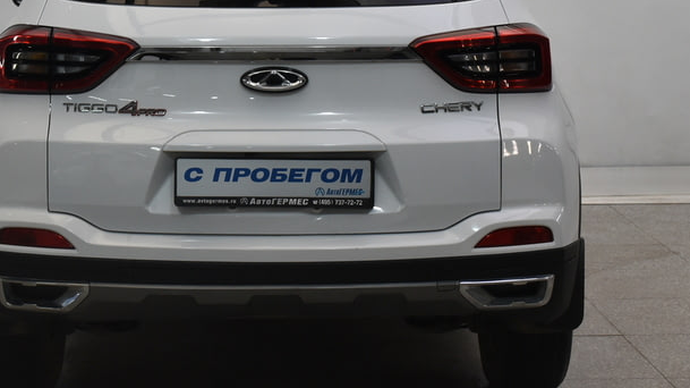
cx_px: 274
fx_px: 1701
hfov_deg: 22.9
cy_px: 112
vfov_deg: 13.0
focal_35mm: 93
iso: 800
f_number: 7.1
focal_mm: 40
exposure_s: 1/60
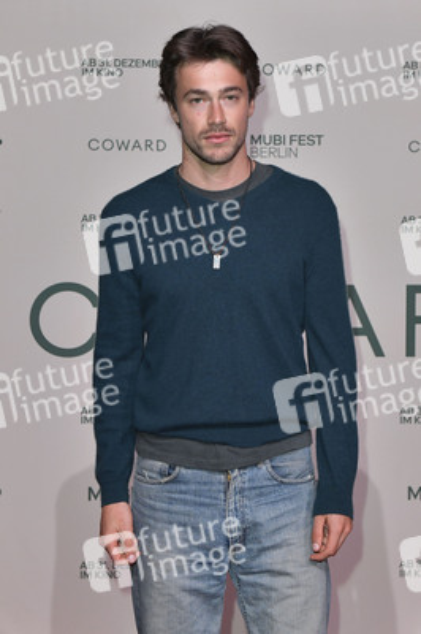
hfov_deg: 25.9
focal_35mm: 52
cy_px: 317
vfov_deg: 38.2
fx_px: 914
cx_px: 210
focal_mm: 52
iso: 2500
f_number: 6.3
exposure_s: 1/250
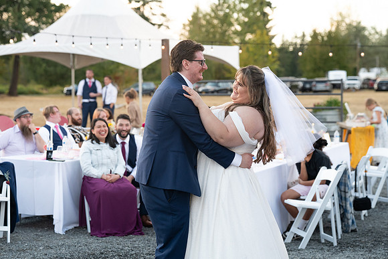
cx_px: 194
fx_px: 906
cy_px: 130
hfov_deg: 24.2
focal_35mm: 84
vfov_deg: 16.3
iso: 1600
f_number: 4
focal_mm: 84
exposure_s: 1/500
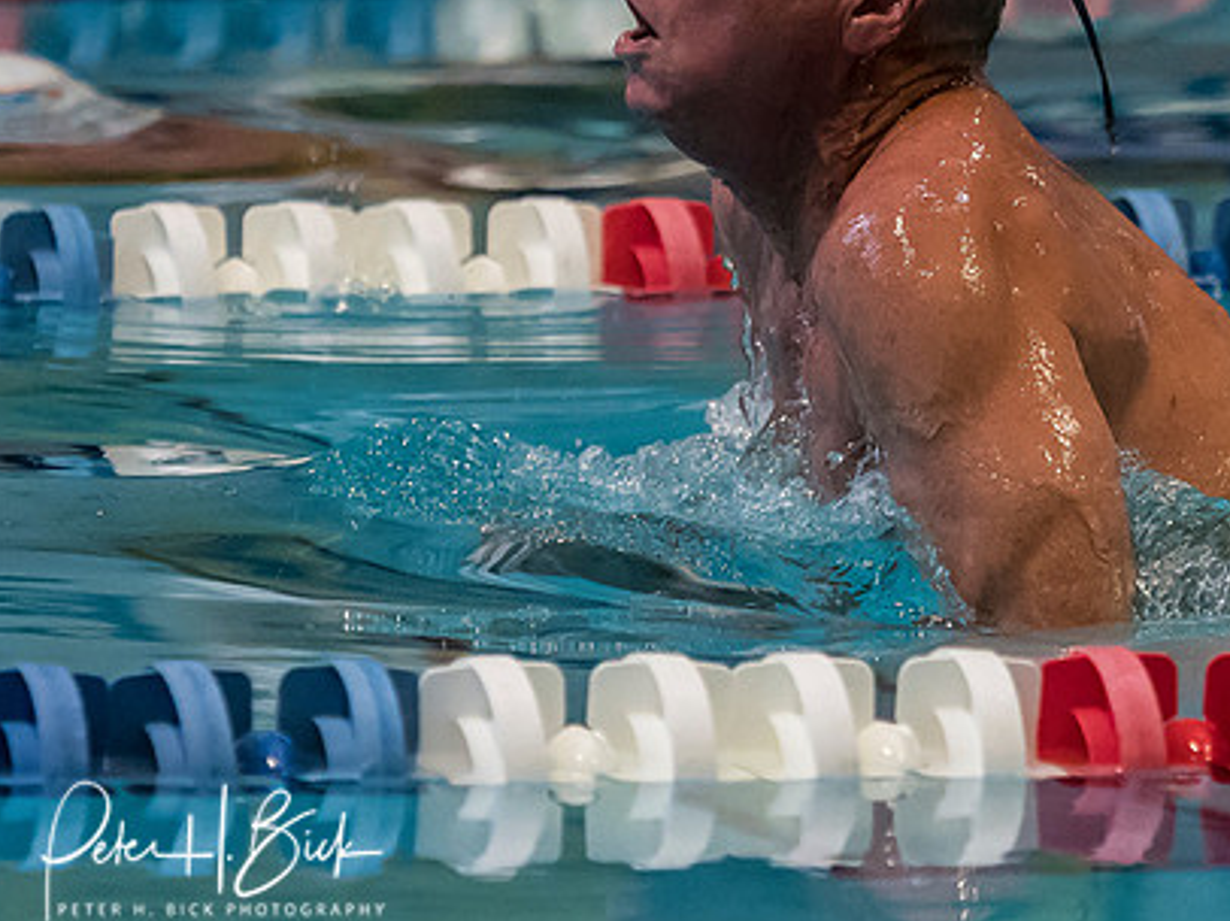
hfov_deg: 3.5
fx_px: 19887
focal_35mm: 560
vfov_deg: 2.7
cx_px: 859
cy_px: 197
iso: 4000
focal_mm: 120
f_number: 2.8
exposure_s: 1/1600
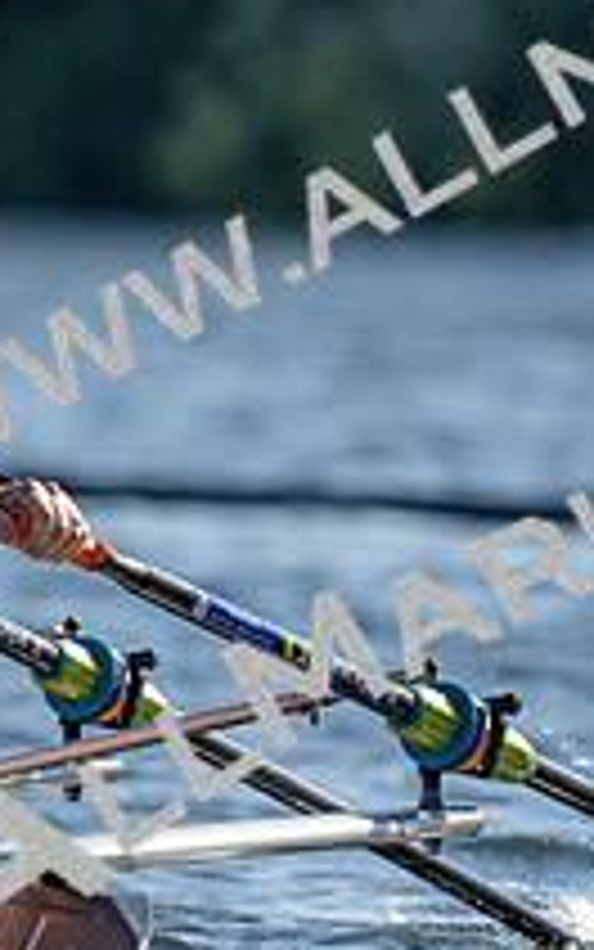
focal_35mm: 1358
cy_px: 556
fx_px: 35150
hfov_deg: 1.0
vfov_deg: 1.5
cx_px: -450
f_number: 6.3
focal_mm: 485
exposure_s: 1/1600
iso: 250
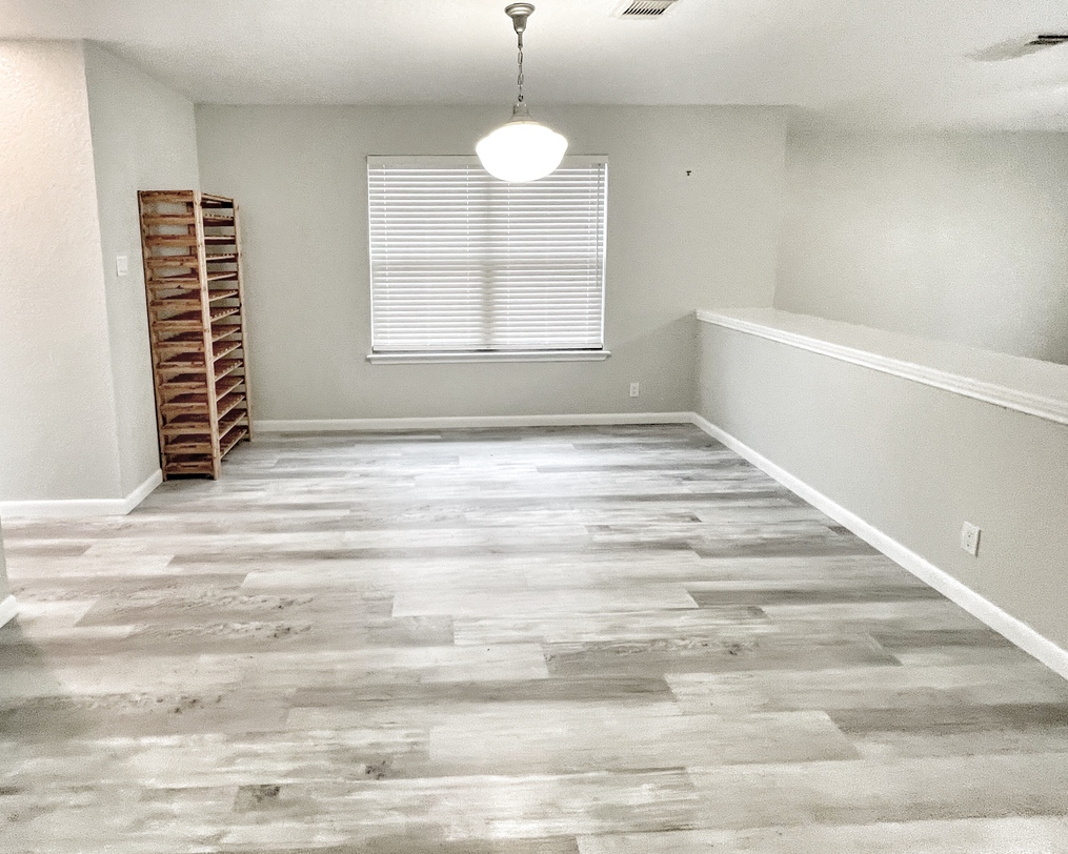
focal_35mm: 18
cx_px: 457
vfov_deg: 72.9
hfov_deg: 85.8
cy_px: 333
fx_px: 569
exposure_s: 1/63
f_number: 1.8
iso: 250
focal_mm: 1.57
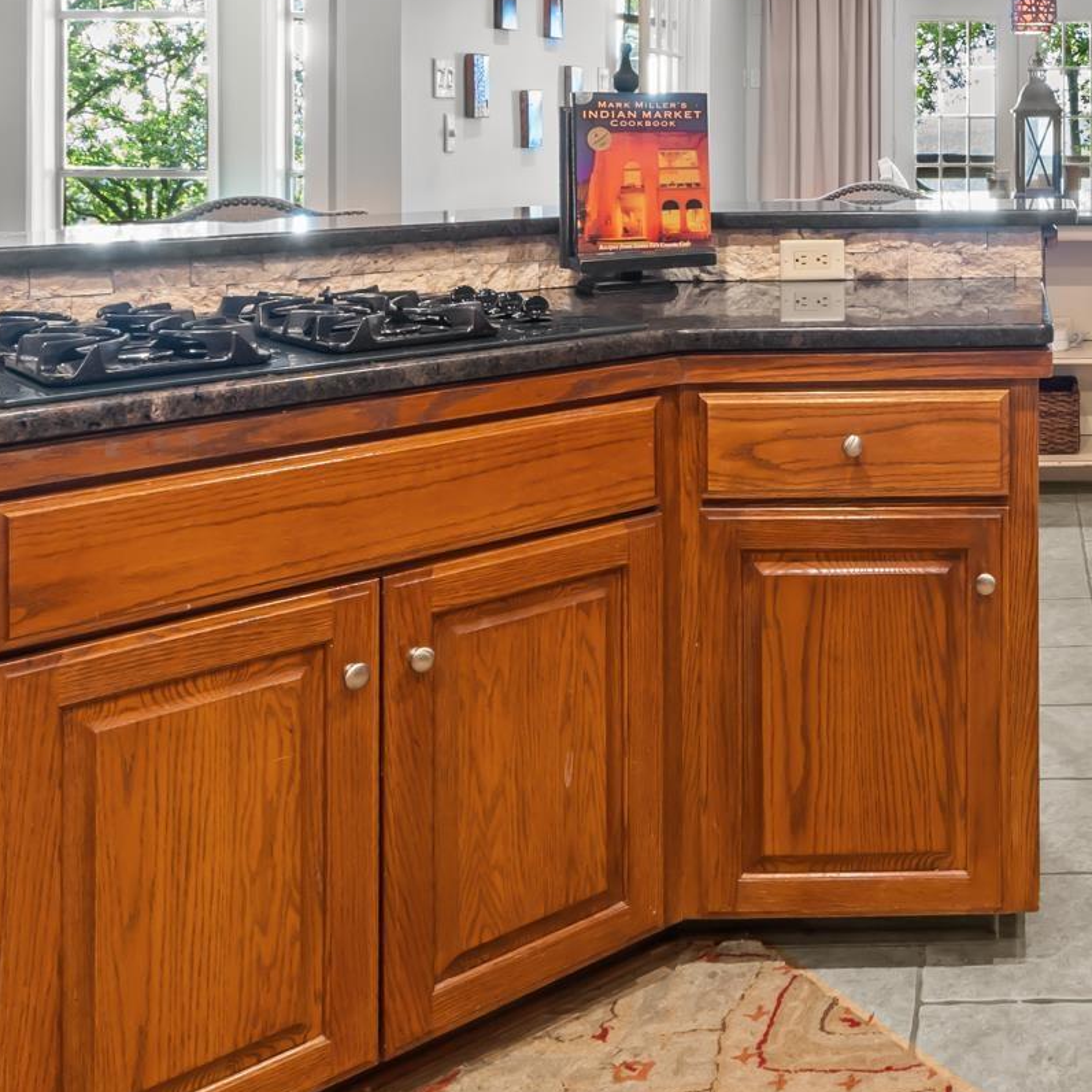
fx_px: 1428
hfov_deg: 38.3
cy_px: 113
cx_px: 1029
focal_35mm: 40
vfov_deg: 39.0
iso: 320
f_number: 8
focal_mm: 10
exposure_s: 1.3
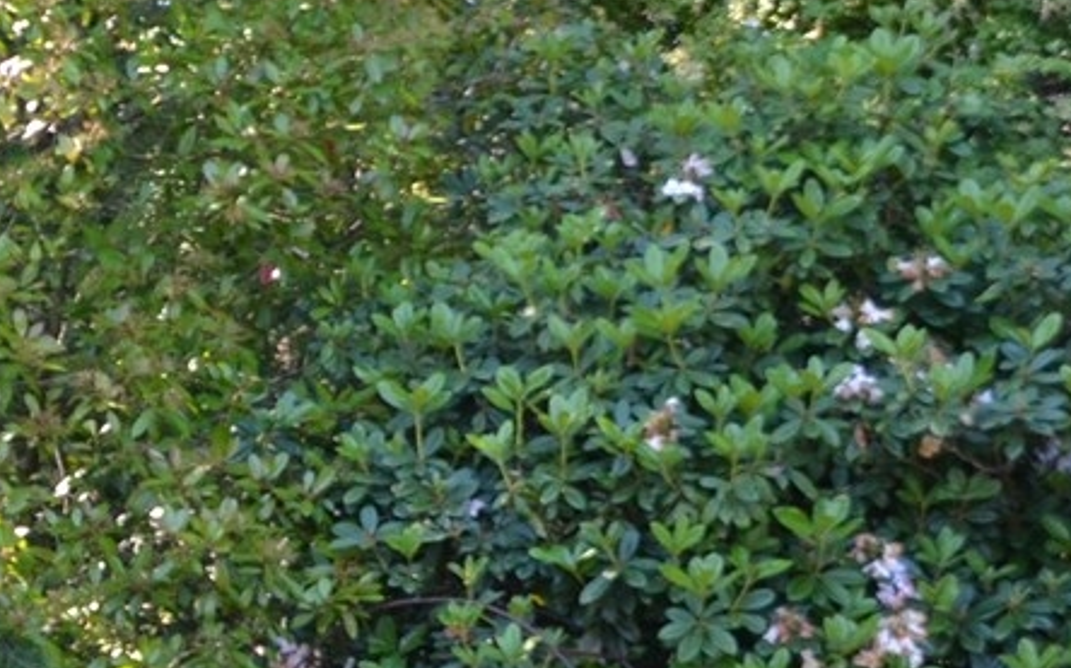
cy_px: 626
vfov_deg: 11.1
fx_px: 3413
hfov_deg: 15.7
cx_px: -757
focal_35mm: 117
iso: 800
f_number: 3.5
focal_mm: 20
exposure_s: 1/500
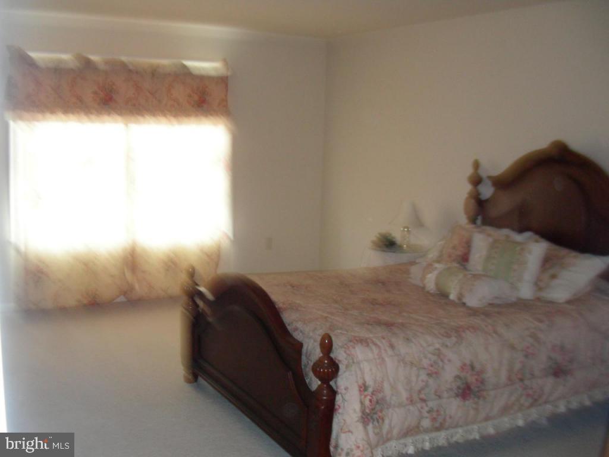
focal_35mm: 38
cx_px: 304
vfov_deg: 37.7
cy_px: 228
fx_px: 669
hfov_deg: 49.0
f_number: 3.5
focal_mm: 6.3
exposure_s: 1/12.1
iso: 200
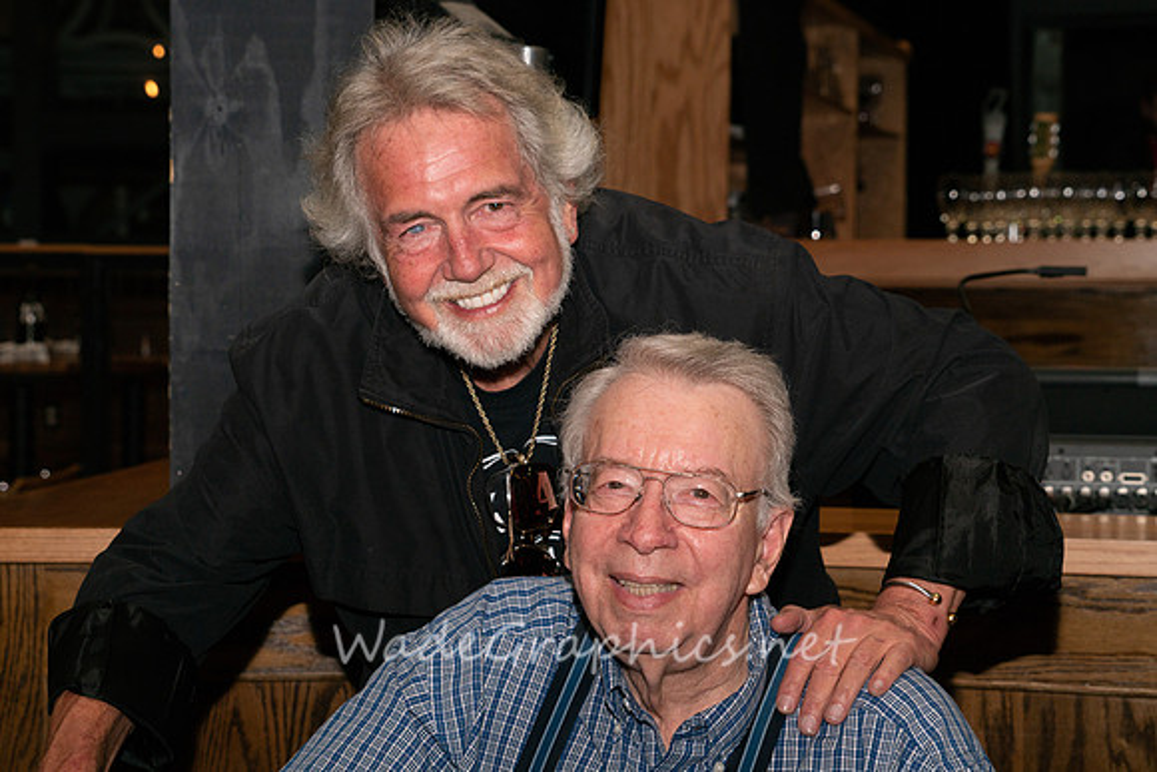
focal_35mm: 78
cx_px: 578
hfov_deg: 26.0
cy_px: 386
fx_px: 2507
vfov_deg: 17.5
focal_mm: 78
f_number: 8
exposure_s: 1/100
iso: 500
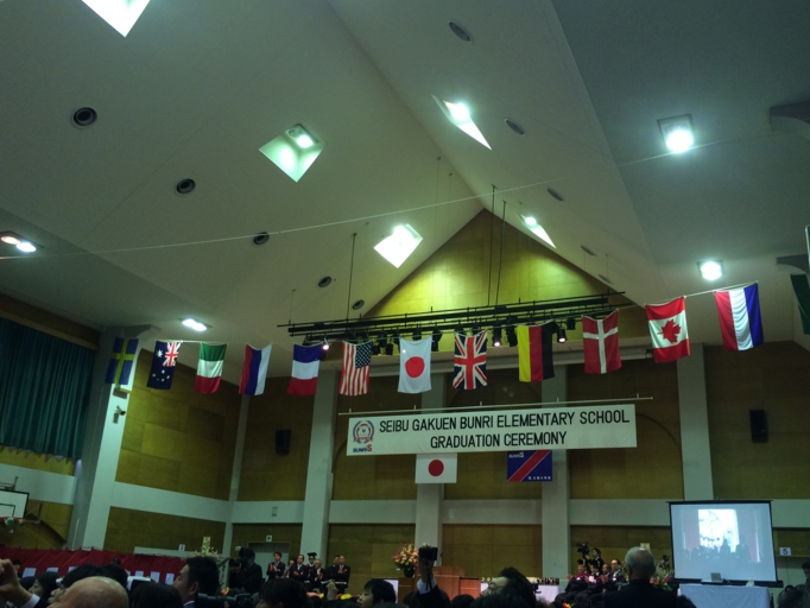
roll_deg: -1.5
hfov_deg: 53.8
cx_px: 448
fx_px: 796
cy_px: 317
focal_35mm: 34
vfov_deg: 41.8
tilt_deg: +17.4
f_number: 2.2
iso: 80
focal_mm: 4.15
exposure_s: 1/33
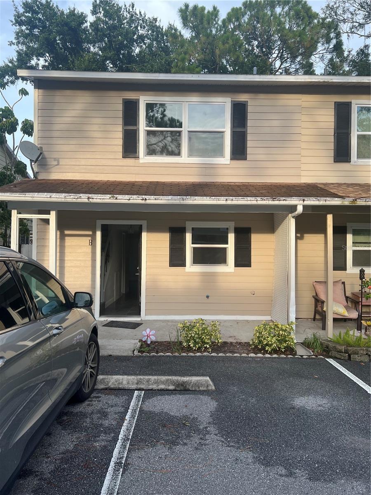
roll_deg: -0.6
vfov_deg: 67.3
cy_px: 248
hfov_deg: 53.1
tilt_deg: +1.7
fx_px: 372
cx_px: 186
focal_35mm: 26
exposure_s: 1/758
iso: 50
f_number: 1.5
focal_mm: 5.7
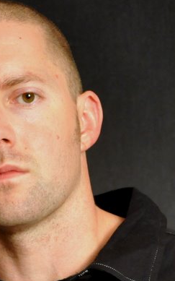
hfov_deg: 8.2
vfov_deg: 12.6
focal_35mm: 160
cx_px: 69
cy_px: 381
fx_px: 1221
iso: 1600
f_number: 4.2
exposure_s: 1/8
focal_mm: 34
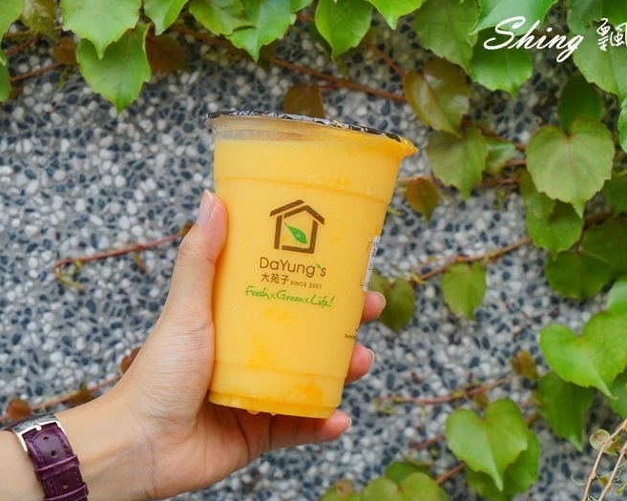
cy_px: 253
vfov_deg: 19.2
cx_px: 314
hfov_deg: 23.9
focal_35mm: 80
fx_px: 1484
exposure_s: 1/80
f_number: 5.6
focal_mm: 70
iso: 250
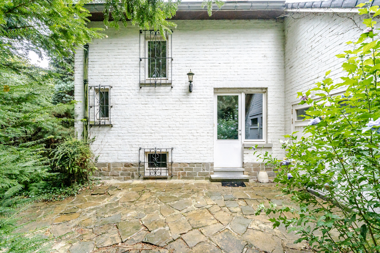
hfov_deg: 96.7
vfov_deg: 73.7
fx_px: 169
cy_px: 126
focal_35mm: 16
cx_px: 190
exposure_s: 1/200
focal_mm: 16
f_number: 8
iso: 3200
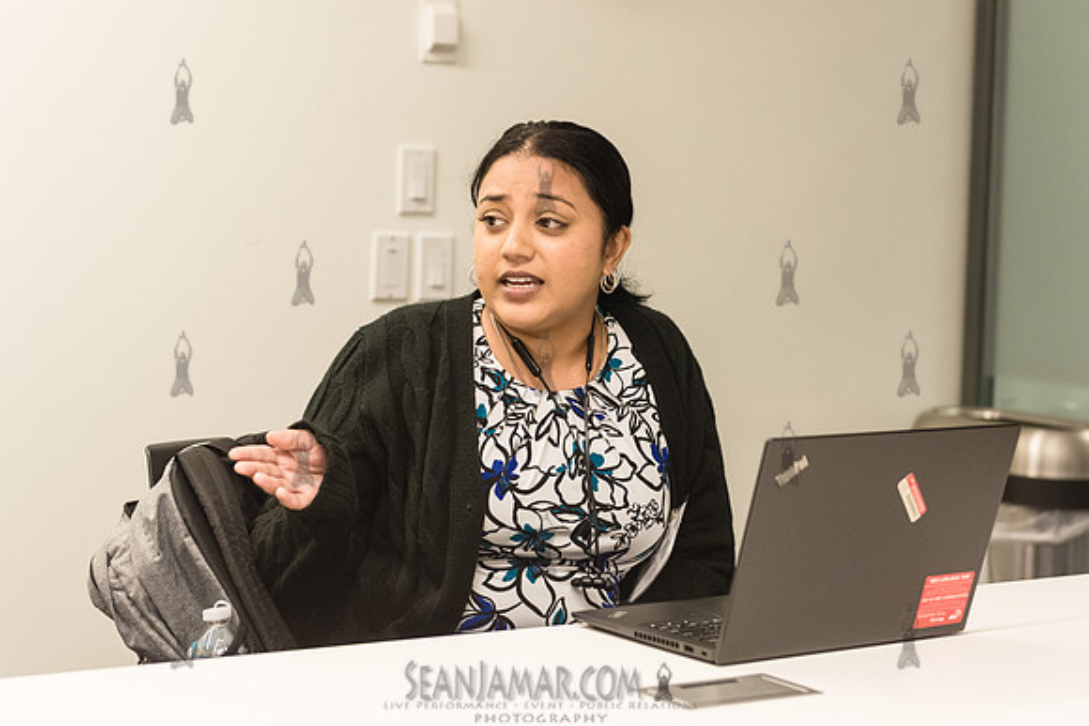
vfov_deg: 16.6
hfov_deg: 24.7
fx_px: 2489
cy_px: 344
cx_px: 495
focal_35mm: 82
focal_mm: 70
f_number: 4
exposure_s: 1/320
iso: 2500
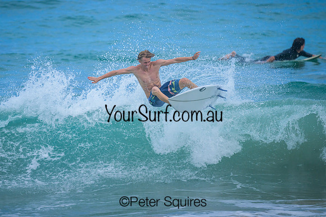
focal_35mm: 1099
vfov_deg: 1.3
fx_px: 9955
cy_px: 68
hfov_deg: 1.9
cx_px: 148
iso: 500
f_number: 6.3
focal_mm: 800
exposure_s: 1/3200
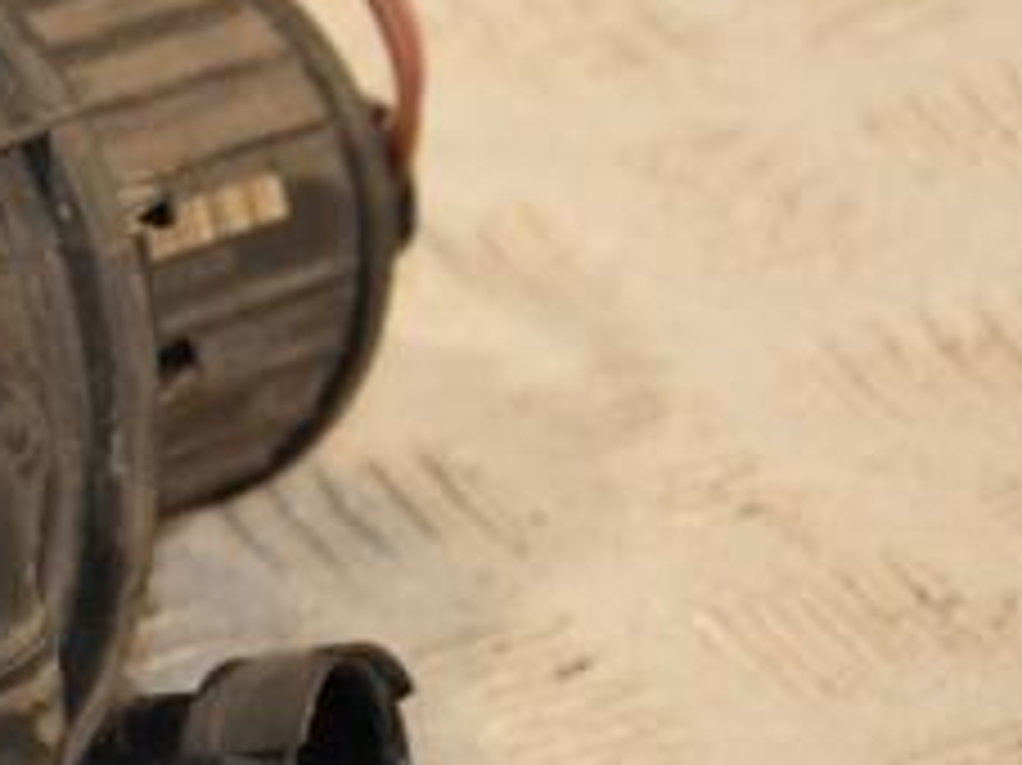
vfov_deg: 5.6
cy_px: 382
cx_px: -297
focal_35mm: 267
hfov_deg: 7.3
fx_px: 7879
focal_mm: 70
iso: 800
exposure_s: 1/200
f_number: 5.3
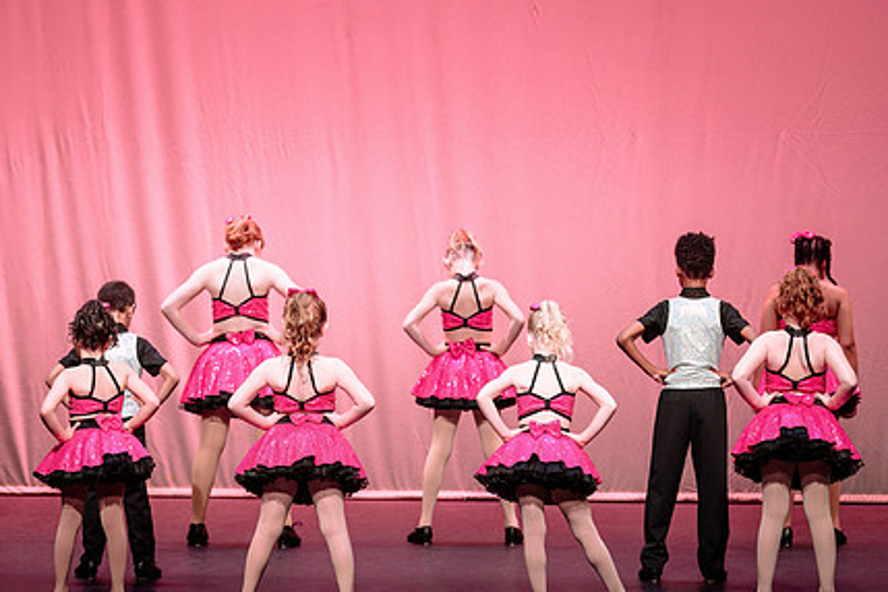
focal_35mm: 187
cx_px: 306
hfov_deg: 11.0
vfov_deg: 7.3
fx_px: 4612
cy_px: 380
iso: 1250
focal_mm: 135
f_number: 2.8
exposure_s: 1/400
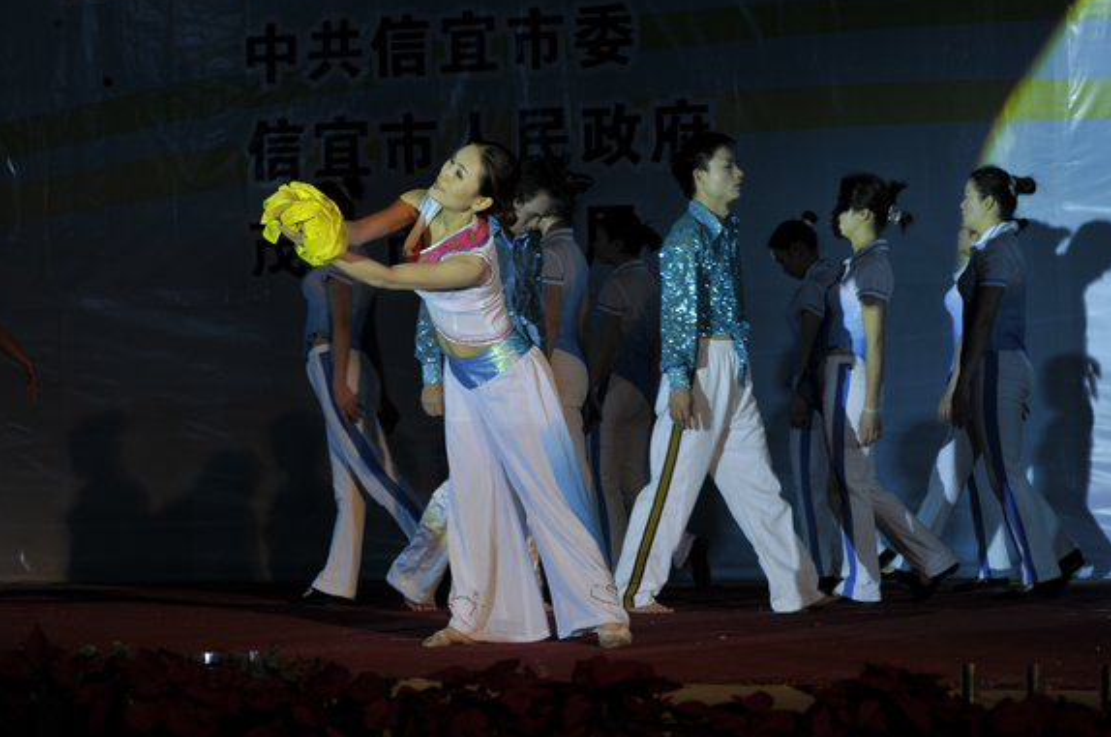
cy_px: 365
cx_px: 503
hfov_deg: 16.0
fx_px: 3945
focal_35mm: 128
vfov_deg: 10.7
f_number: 5.6
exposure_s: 1/100
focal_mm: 105
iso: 640
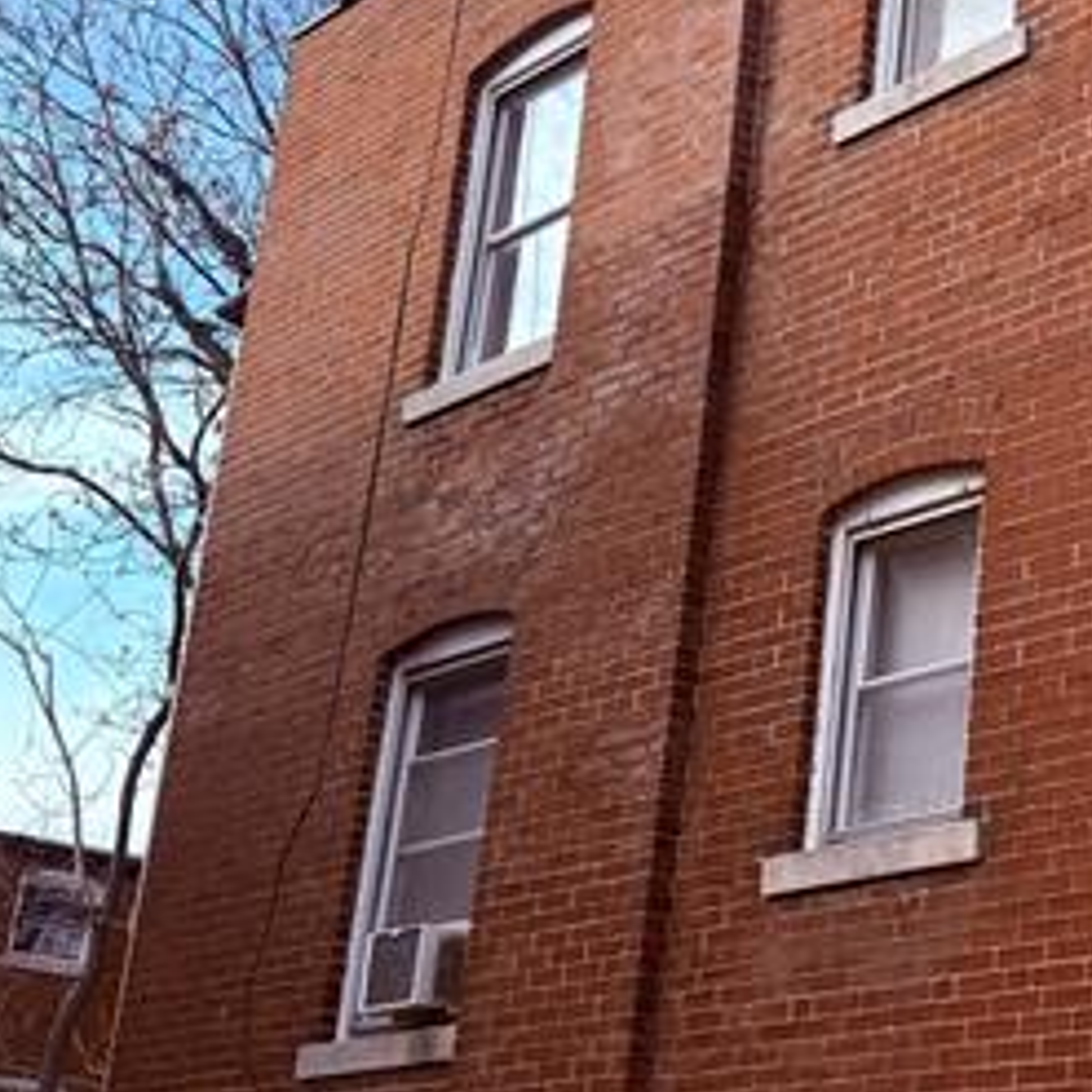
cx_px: 1176
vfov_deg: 26.1
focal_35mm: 66
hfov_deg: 24.5
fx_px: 2356
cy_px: 508
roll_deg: -3.7
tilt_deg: +20.8
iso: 80
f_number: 1.78
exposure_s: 1/1314
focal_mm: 6.76
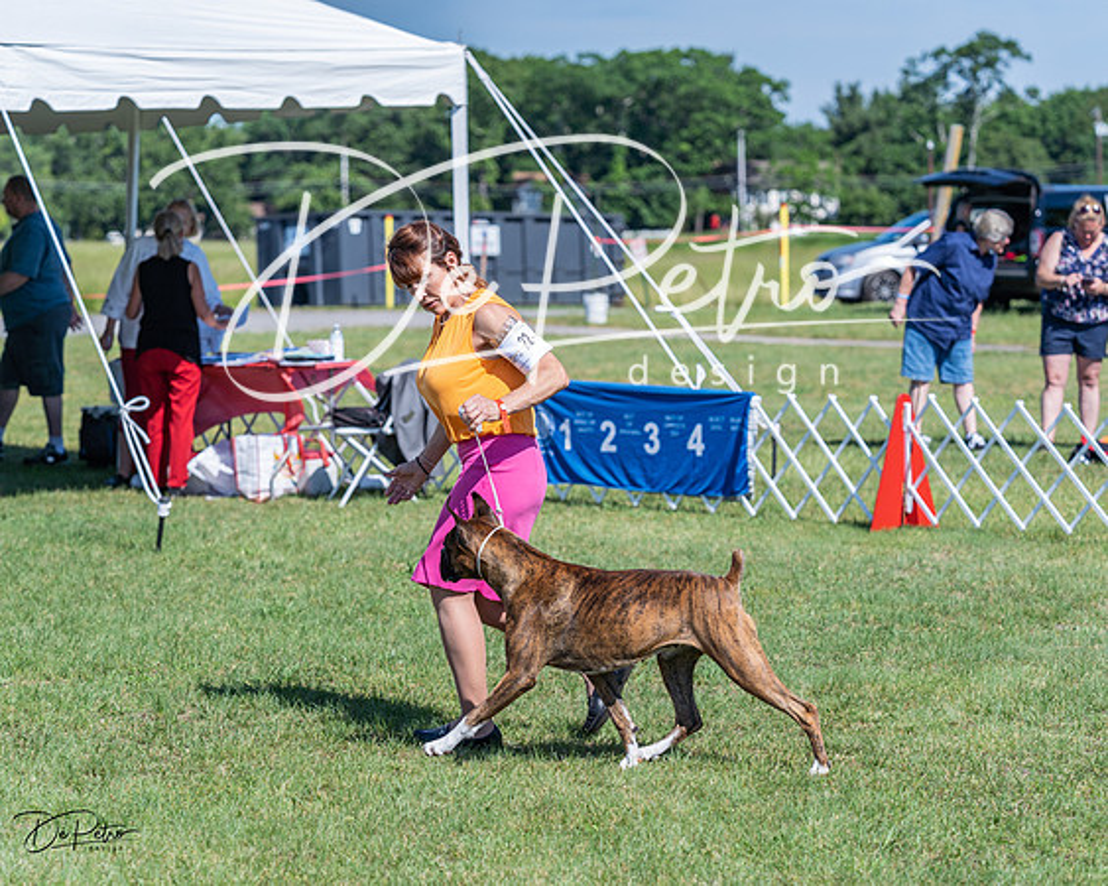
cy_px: 443
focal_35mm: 113
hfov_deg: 17.1
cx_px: 554
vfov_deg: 13.7
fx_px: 3692
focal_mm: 100
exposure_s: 1/1250
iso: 100
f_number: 4
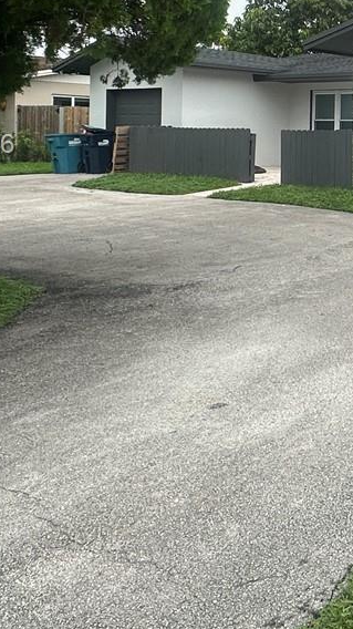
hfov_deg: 22.0
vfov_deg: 45.5
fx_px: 716
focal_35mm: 43
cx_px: 556
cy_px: 146
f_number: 2.2
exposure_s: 1/1052
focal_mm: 2.22
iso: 40
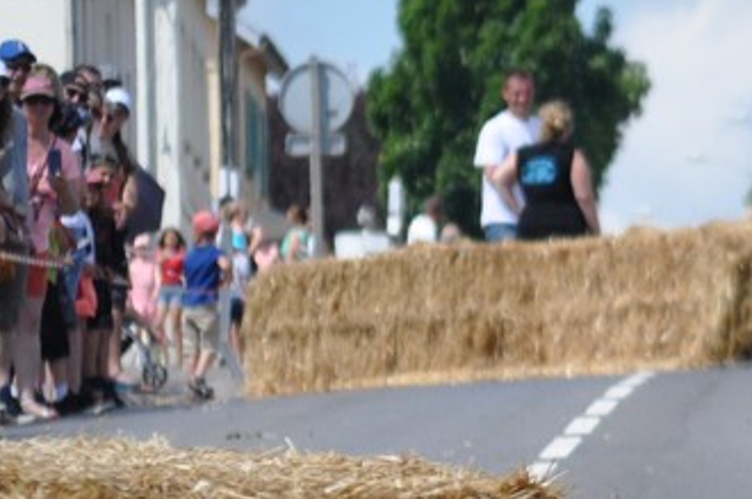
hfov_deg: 2.8
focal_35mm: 739
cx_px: 1196
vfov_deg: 1.9
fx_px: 15410
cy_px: 337
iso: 450
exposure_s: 1/2000
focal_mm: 135
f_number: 5
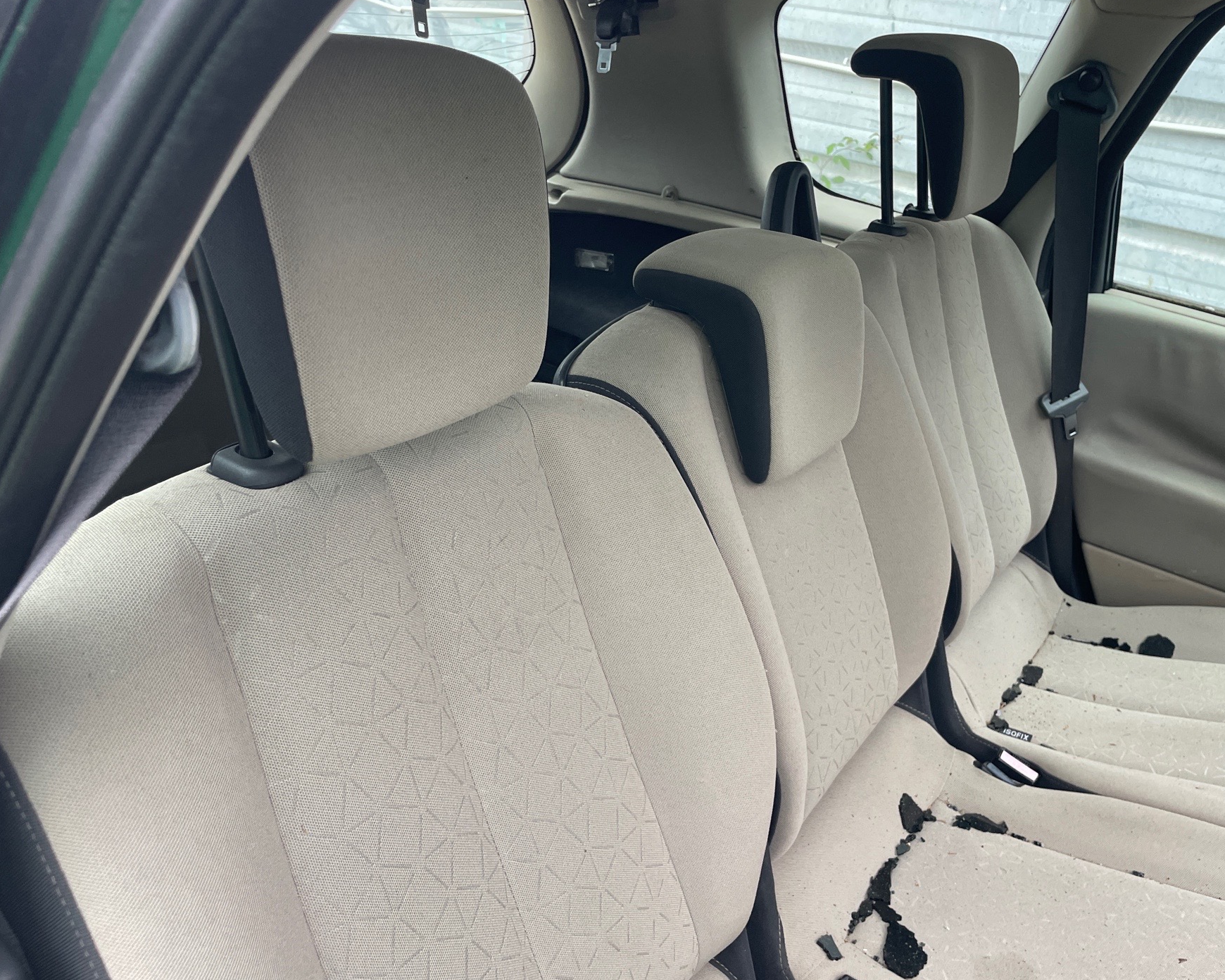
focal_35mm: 28
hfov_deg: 62.2
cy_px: 486
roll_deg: -5.8
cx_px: 653
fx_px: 1015
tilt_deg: -27.1
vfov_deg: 51.5
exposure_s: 1/121
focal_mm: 4.2
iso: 125
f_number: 1.6
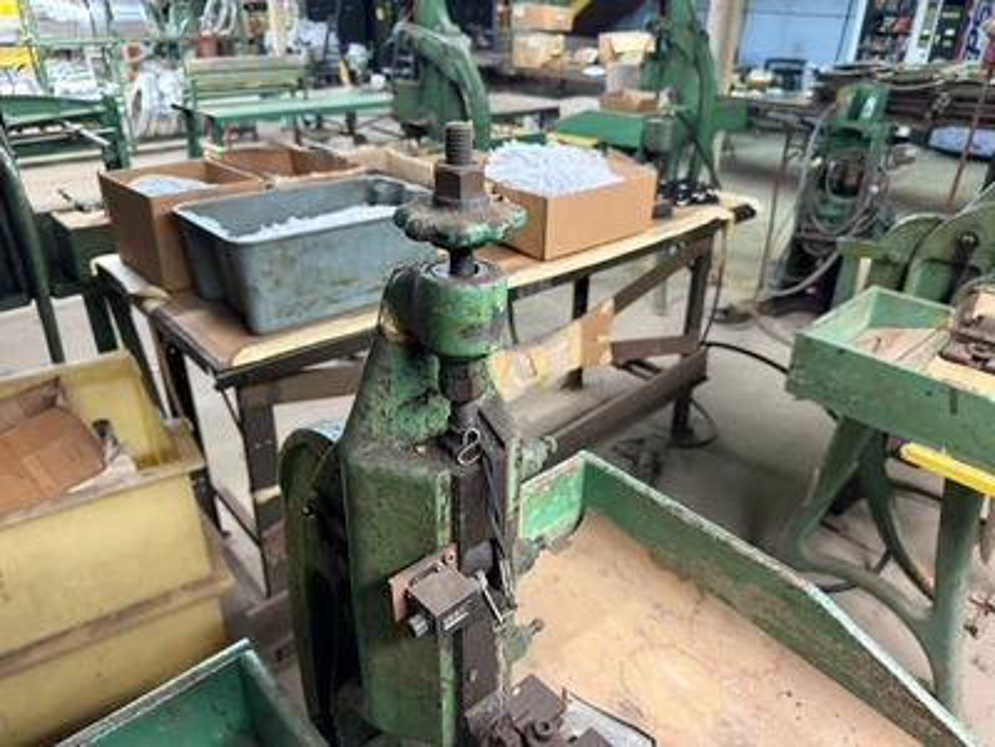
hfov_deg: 71.6
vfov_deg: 56.8
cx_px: 498
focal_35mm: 24
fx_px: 690
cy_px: 374
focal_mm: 6.76
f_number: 1.78
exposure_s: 1/60
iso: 500
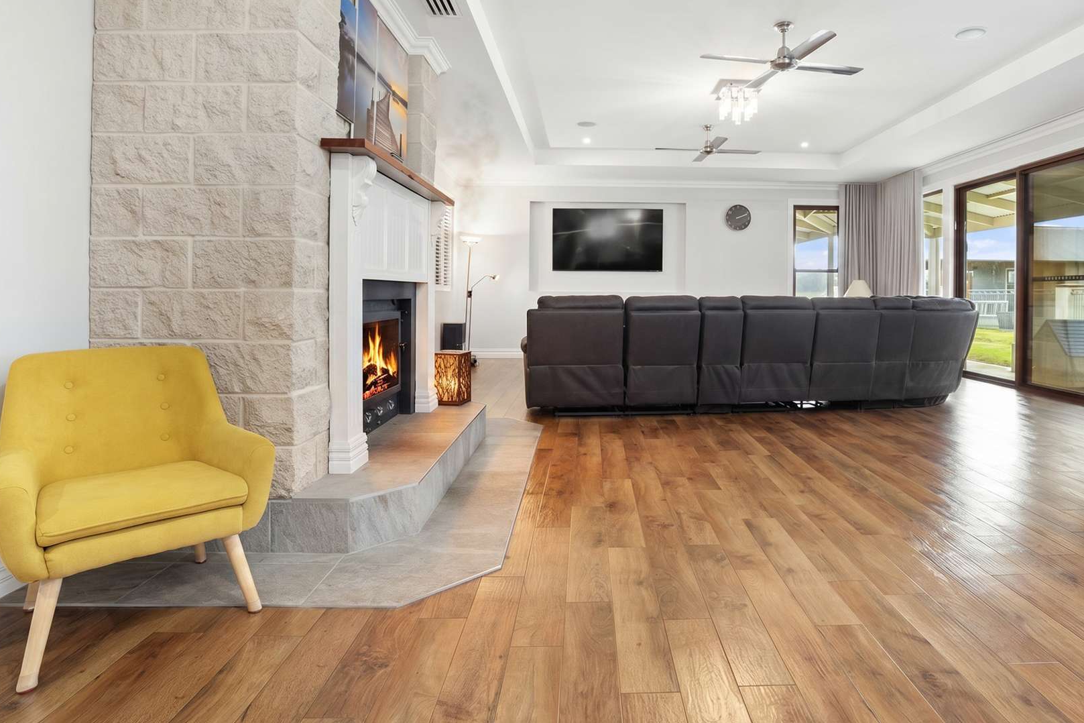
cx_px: 613
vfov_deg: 64.2
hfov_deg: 86.4
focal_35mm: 19
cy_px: 306
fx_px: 572
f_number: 8
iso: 320
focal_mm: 16
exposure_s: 1/2
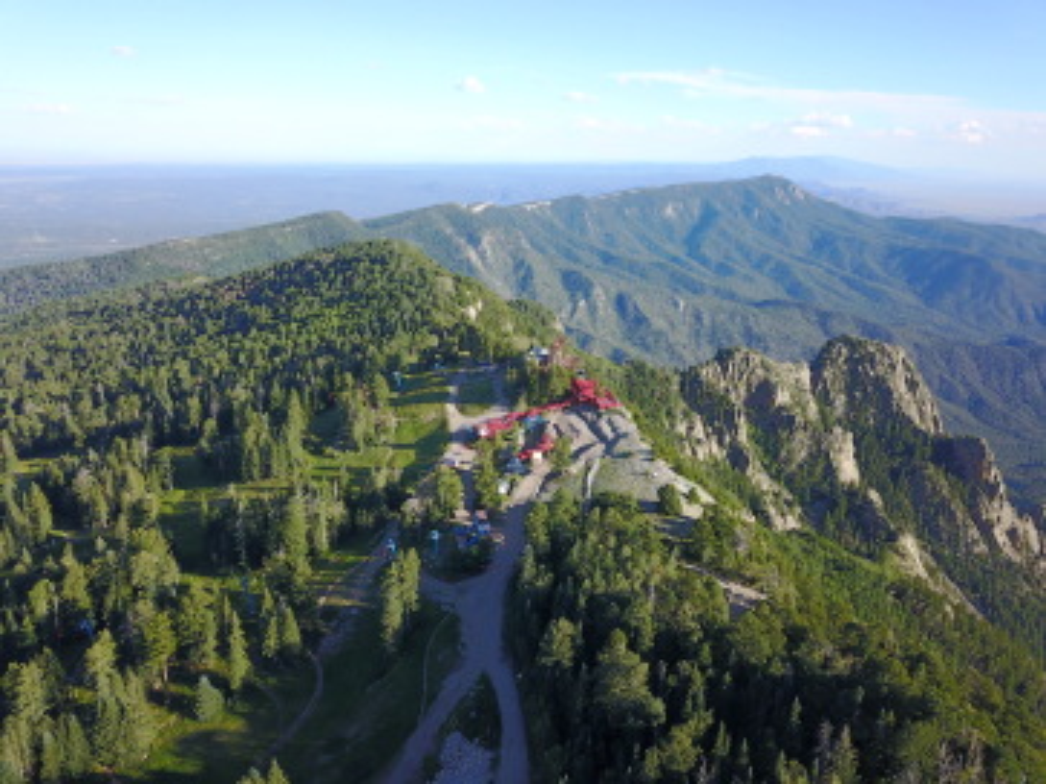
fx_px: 785
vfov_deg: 53.0
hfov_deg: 67.3
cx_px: 523
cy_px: 392
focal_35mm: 26
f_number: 2.2
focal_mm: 4.73
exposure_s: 1/50
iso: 135
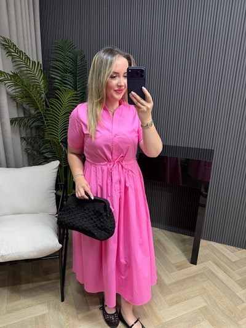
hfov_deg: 56.8
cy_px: 164
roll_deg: -1.5
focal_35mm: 24
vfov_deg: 71.6
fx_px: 227
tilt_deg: -24.4
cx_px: 123
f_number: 1.78
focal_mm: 6.76
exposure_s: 1/50
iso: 200
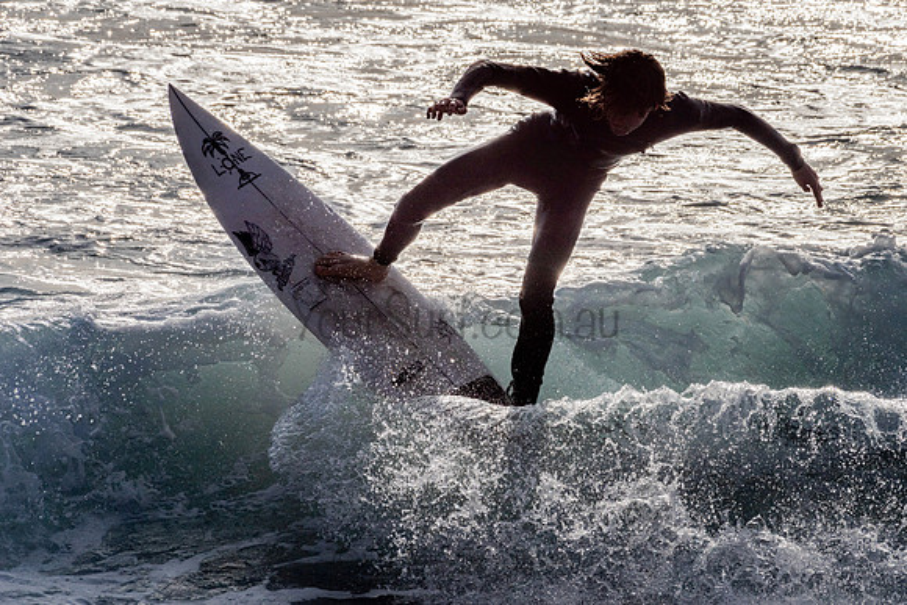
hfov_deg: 3.4
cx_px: 554
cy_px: 242
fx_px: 15444
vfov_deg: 2.2
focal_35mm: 613
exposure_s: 1/2000
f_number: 18
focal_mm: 500
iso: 64
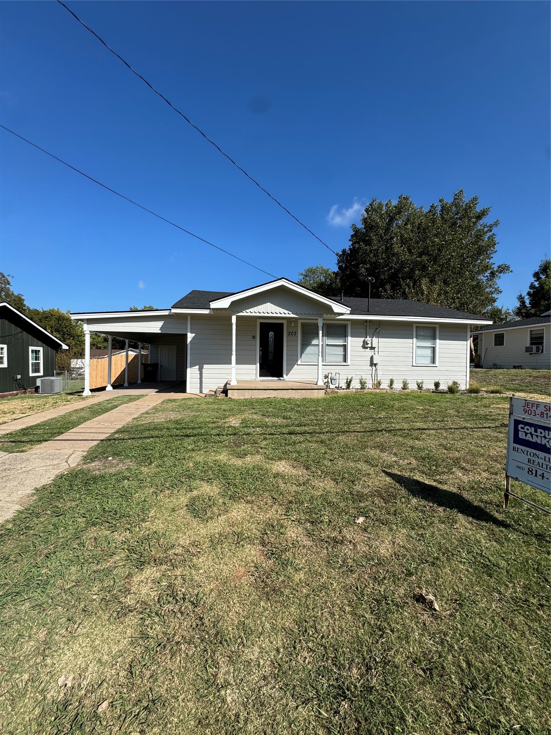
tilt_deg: -0.6
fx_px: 297
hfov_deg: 85.7
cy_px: 368
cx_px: 276
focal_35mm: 14
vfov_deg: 102.1
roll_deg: +0.4
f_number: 2.2
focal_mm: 2.22
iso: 50
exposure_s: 1/2273
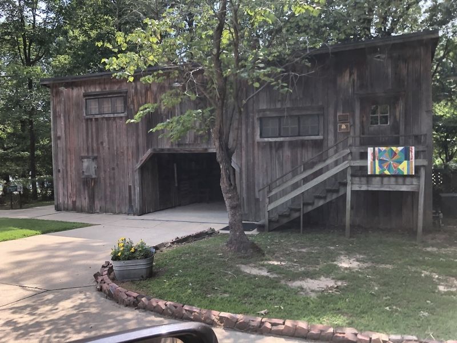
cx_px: 228
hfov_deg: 63.4
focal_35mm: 28
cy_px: 172
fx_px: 370
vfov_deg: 49.7
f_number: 1.8
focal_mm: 4
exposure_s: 1/445
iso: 20
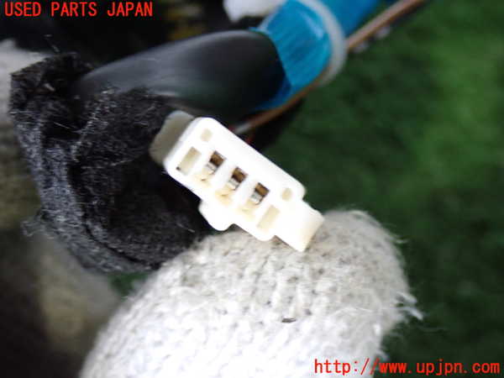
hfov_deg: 27.4
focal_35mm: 71
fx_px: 1034
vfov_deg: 20.7
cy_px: 189
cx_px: 252
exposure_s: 1/25
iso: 800
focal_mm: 12.73
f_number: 3.9
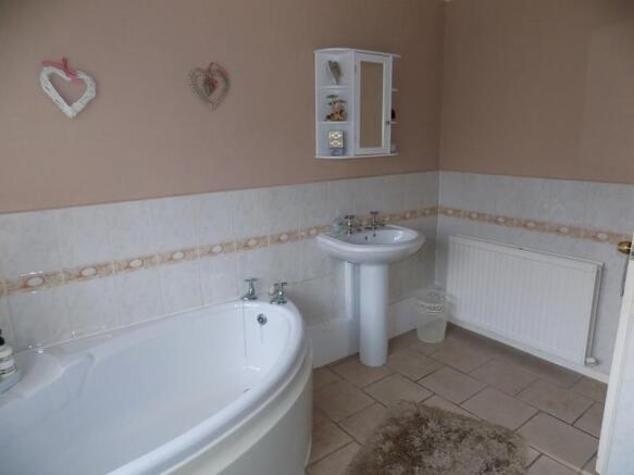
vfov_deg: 58.9
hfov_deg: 73.9
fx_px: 421
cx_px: 317
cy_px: 238
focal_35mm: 23
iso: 250
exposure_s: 1/30
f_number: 3.1
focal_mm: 4
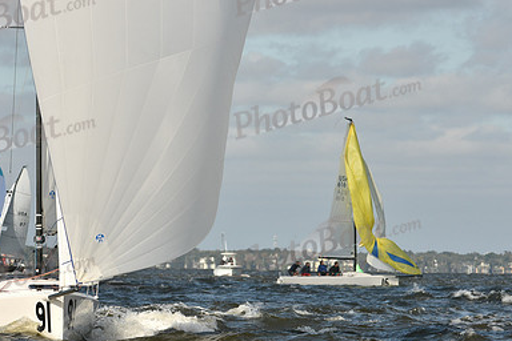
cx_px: 165
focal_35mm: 317
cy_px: 192
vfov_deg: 4.3
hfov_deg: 6.5
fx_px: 4508
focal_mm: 210
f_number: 7.1
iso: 250
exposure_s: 1/1250
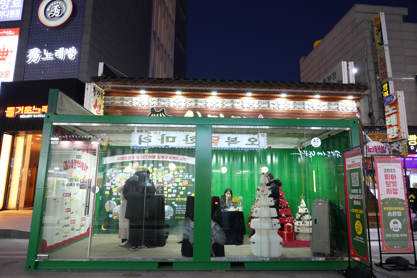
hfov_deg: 73.7
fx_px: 278
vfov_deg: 53.1
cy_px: 139
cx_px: 208
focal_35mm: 24
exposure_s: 1/160
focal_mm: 24
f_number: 4
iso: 5000
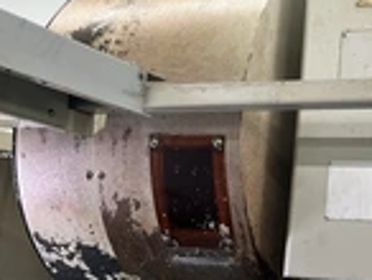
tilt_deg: +16.1
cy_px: 89
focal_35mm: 71
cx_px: 341
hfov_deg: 26.4
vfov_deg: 20.7
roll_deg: -4.6
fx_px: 764
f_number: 1.6
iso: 64
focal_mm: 5.1
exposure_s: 1/60
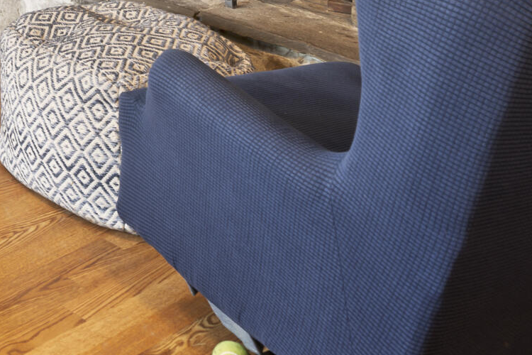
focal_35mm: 64
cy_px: -299
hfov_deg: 24.6
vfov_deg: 17.1
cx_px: -260
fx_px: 946
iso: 100
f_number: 6.3
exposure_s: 2
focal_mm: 16
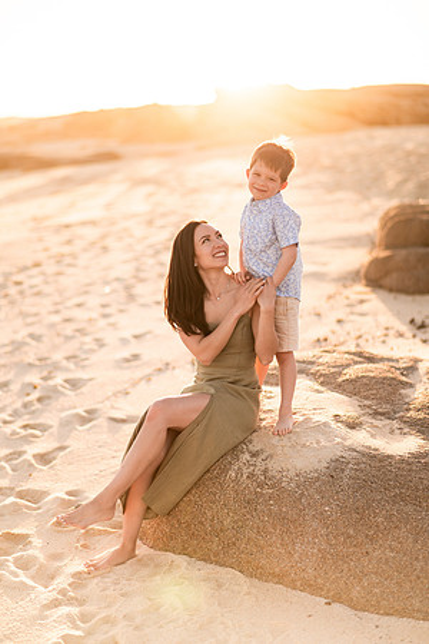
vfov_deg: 34.5
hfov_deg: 23.4
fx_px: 1037
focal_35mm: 58
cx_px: 214
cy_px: 322
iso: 100
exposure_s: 1/3200
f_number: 1.6
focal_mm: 58
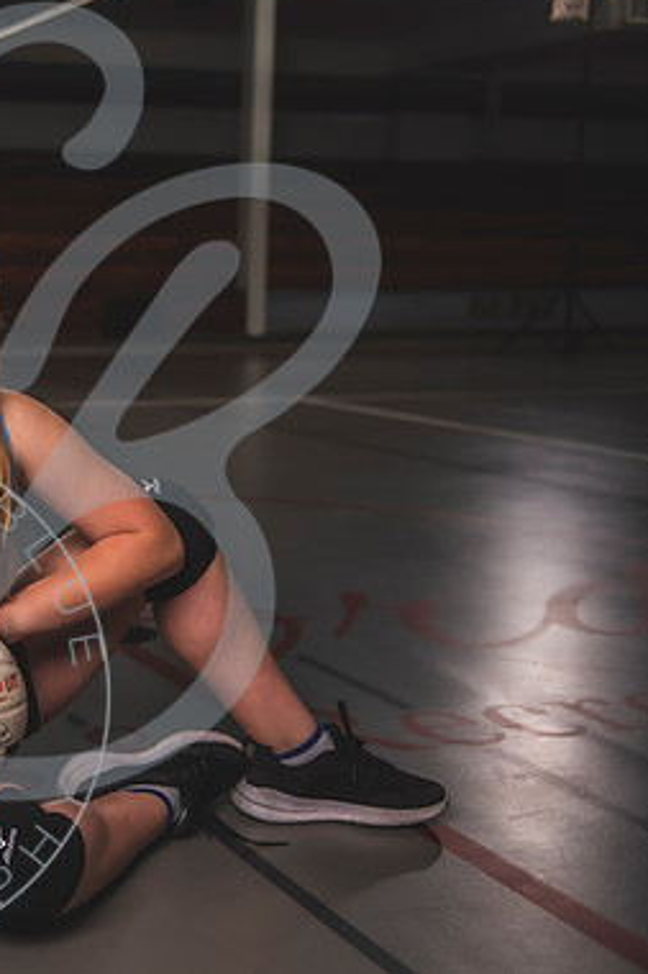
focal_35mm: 56
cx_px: -33
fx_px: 1513
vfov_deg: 35.7
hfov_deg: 23.0
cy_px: 480
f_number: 2.8
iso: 200
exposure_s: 1/400
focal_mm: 36
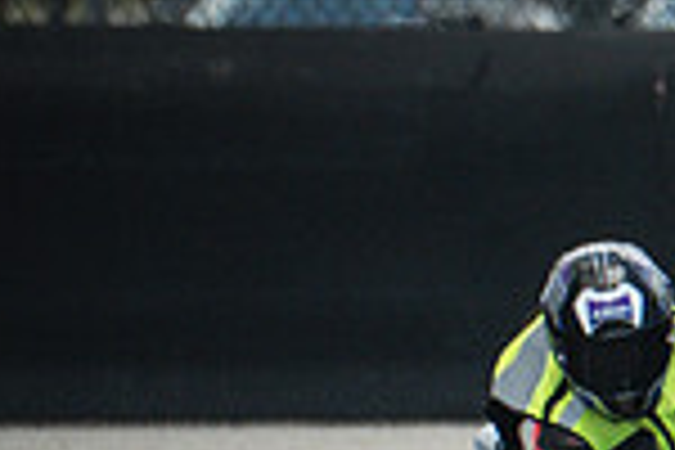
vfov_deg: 0.6
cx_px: 1197
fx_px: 43572
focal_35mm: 2324
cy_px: 650
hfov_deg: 0.9
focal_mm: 400
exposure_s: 1/1600
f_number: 5.6
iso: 1600
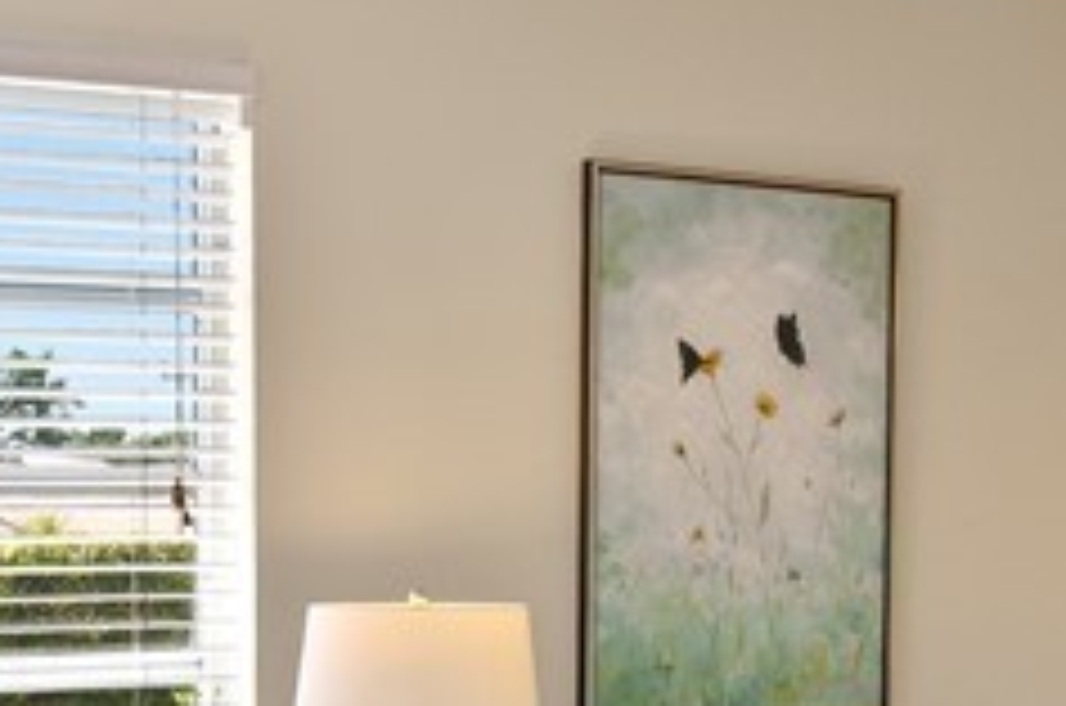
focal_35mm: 69
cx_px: 459
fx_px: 2039
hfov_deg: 29.3
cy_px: 639
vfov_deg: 19.3
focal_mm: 10
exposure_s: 1/13
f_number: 8
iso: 200
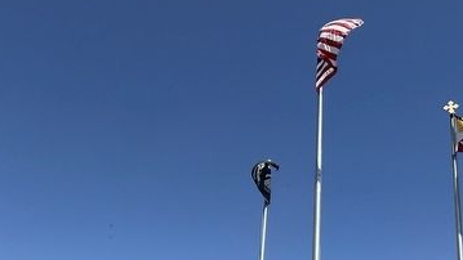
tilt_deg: +16.7
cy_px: 311
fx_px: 417
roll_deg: -0.8
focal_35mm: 34
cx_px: 343
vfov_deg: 29.7
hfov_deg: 55.4
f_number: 2.2
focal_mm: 2.22
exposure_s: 1/2841
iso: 50
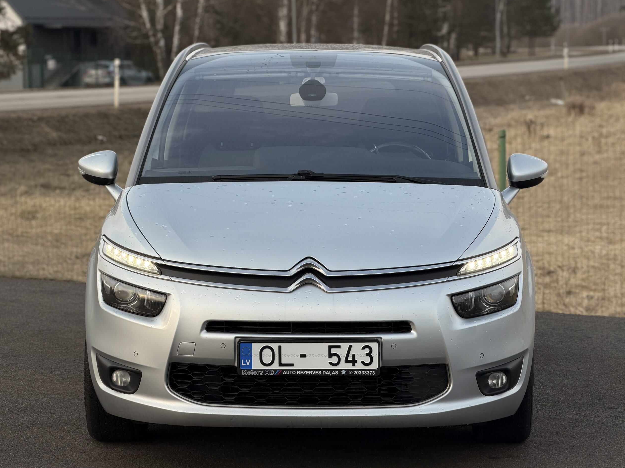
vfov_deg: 14.4
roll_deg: +0.9
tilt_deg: -6.2
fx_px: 1860
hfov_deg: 19.1
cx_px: 308
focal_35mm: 103
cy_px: 234
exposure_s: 1/386
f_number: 2.8
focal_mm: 16.89
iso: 50
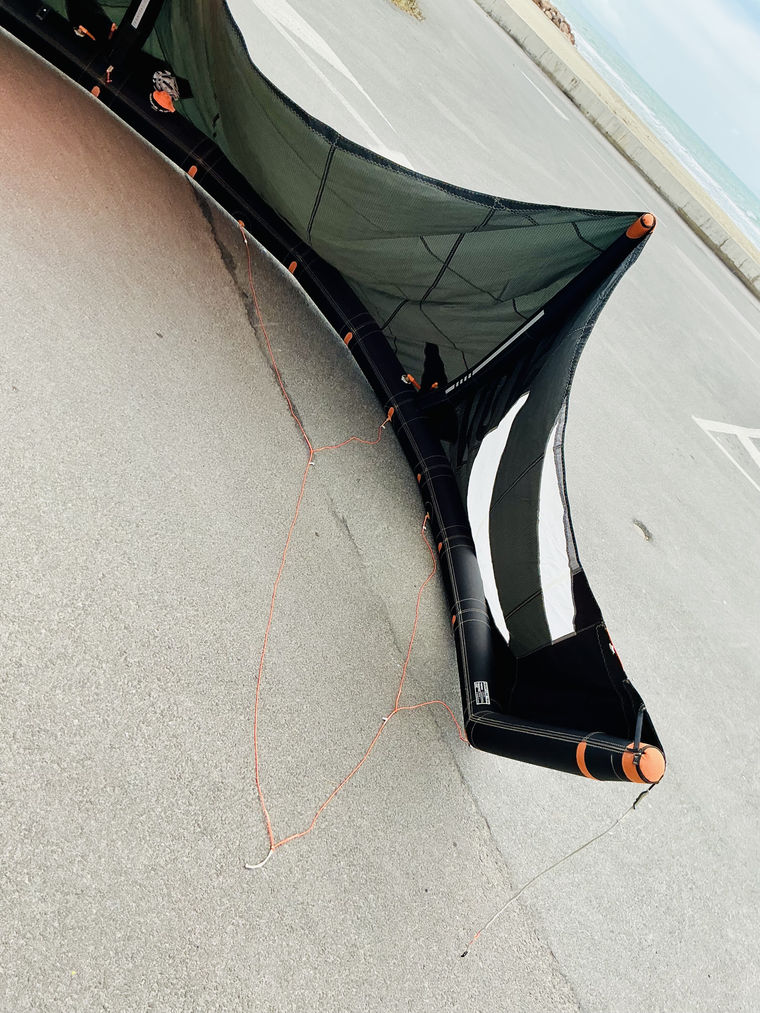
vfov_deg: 61.7
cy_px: 506
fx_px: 849
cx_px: 380
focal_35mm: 29
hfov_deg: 48.2
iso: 25
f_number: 1.8
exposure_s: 1/700
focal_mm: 3
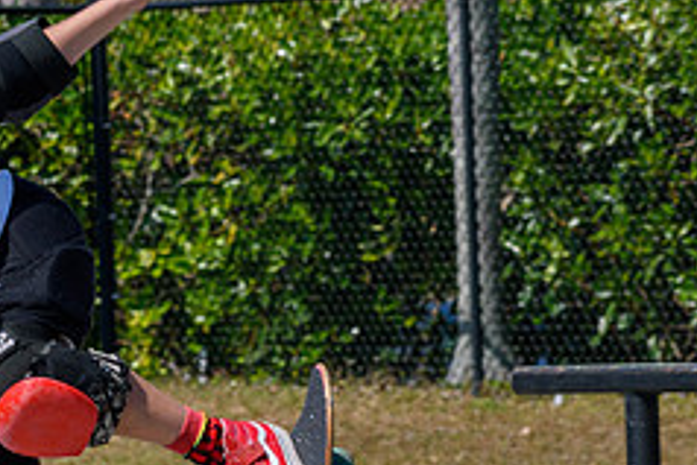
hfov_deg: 4.7
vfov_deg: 3.1
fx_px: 8485
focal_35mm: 438
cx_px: 67
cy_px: 563
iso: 200
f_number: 8
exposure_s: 1/1000
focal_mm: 120
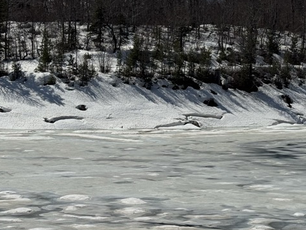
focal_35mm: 103
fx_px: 911
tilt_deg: -0.9
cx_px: 269
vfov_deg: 14.4
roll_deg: -1.9
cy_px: 95
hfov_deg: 18.8
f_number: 1.78
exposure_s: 1/15385
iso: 64
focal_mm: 6.76
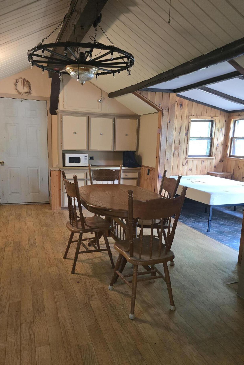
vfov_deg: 69.3
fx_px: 264
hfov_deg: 49.5
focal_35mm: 26
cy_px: 192
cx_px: 109
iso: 800
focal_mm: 6.3
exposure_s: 1/120
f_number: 1.7
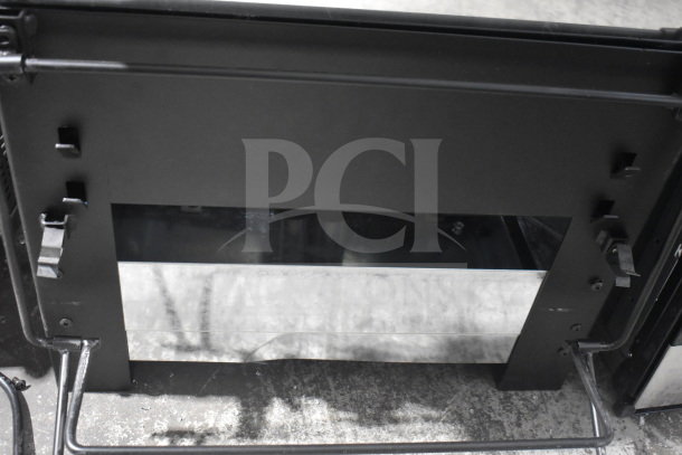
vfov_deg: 33.0
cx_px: 341
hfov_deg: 47.9
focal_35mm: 40
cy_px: 228
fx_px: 767
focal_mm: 27
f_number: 4
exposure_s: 1/40
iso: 5000
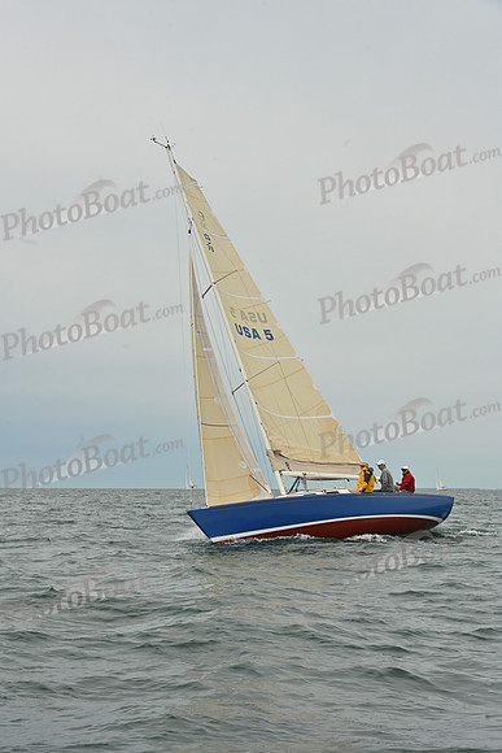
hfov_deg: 19.5
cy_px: 376
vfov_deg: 28.8
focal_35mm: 70
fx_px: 1463
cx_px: 251
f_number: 11
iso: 320
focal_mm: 70
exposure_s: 1/1000
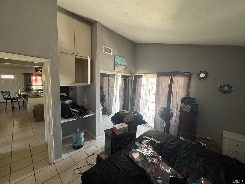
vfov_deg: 85.7
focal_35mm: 14
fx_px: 99
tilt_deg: -7.2
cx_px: 122
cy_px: 92
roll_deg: -2.2
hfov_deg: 102.1
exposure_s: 1/76
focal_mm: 2.22
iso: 320
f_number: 2.2
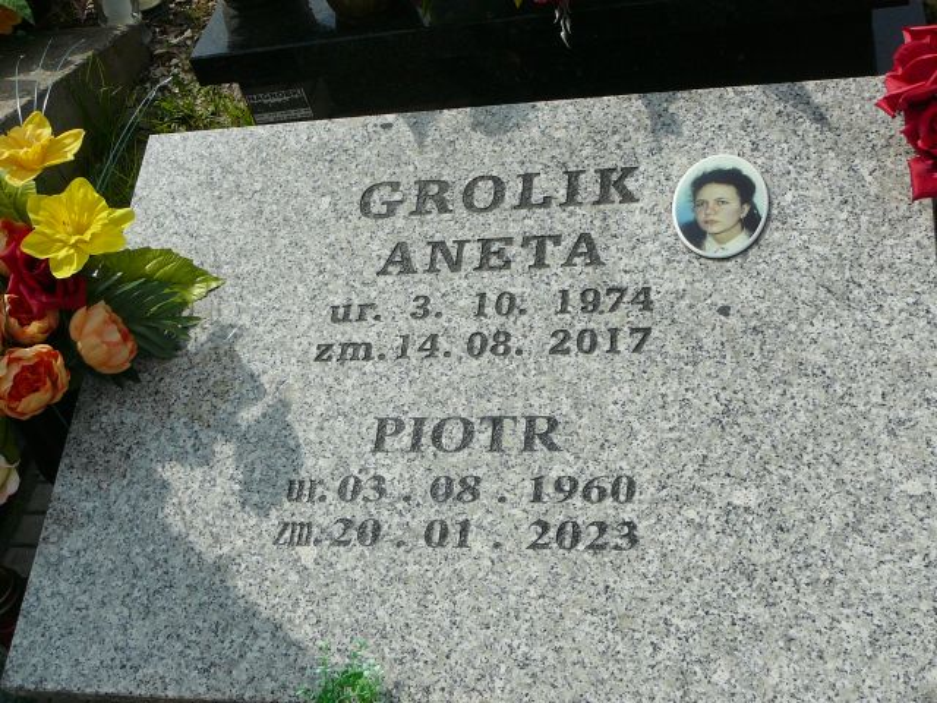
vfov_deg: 29.7
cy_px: 352
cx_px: 468
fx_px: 1326
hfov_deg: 38.9
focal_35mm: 49
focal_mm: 7.3
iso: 80
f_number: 5.6
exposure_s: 1/500
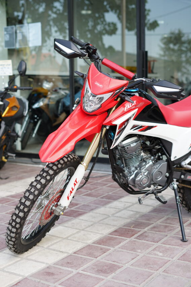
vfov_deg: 37.5
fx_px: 422
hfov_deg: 25.5
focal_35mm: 53
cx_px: 101
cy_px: 136
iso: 100
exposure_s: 1/160
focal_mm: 50
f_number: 2.8
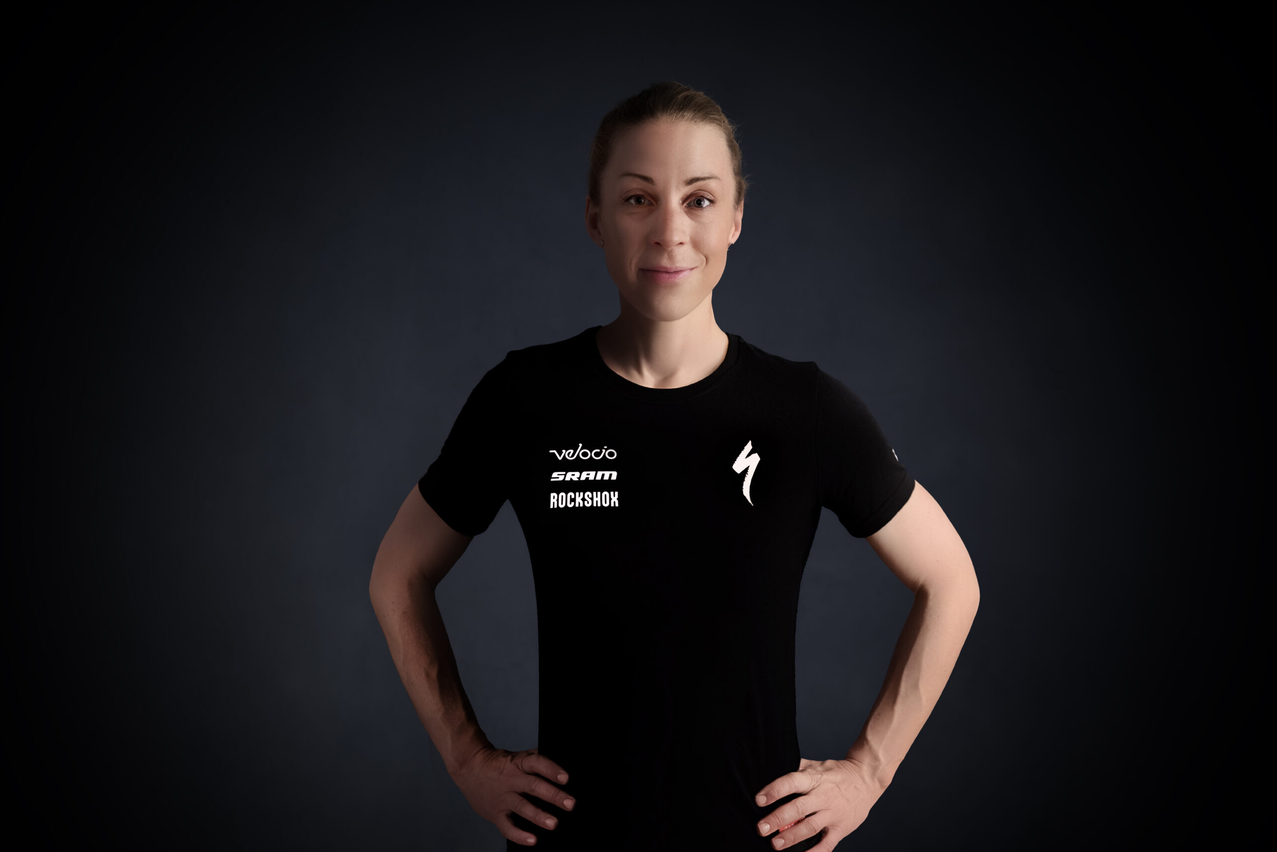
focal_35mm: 52
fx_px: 1845
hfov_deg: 38.2
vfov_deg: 26.0
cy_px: 426
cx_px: 638
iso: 640
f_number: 1.8
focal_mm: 34.9
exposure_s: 1/160
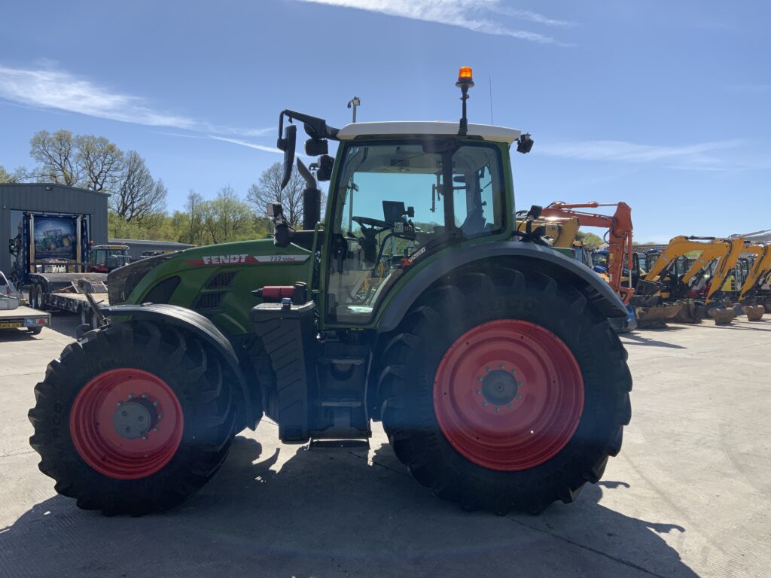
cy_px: 289
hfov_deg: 61.7
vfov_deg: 48.2
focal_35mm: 29
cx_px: 386
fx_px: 646
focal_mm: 3
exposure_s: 1/2058
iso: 16
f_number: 1.8
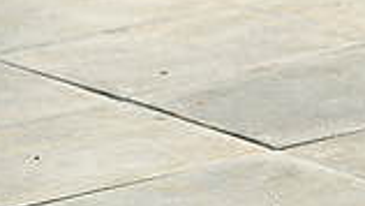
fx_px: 3902
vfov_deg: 3.0
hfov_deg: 5.3
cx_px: 656
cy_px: -64
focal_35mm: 403
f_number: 4.5
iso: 180
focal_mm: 105
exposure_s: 1/1000
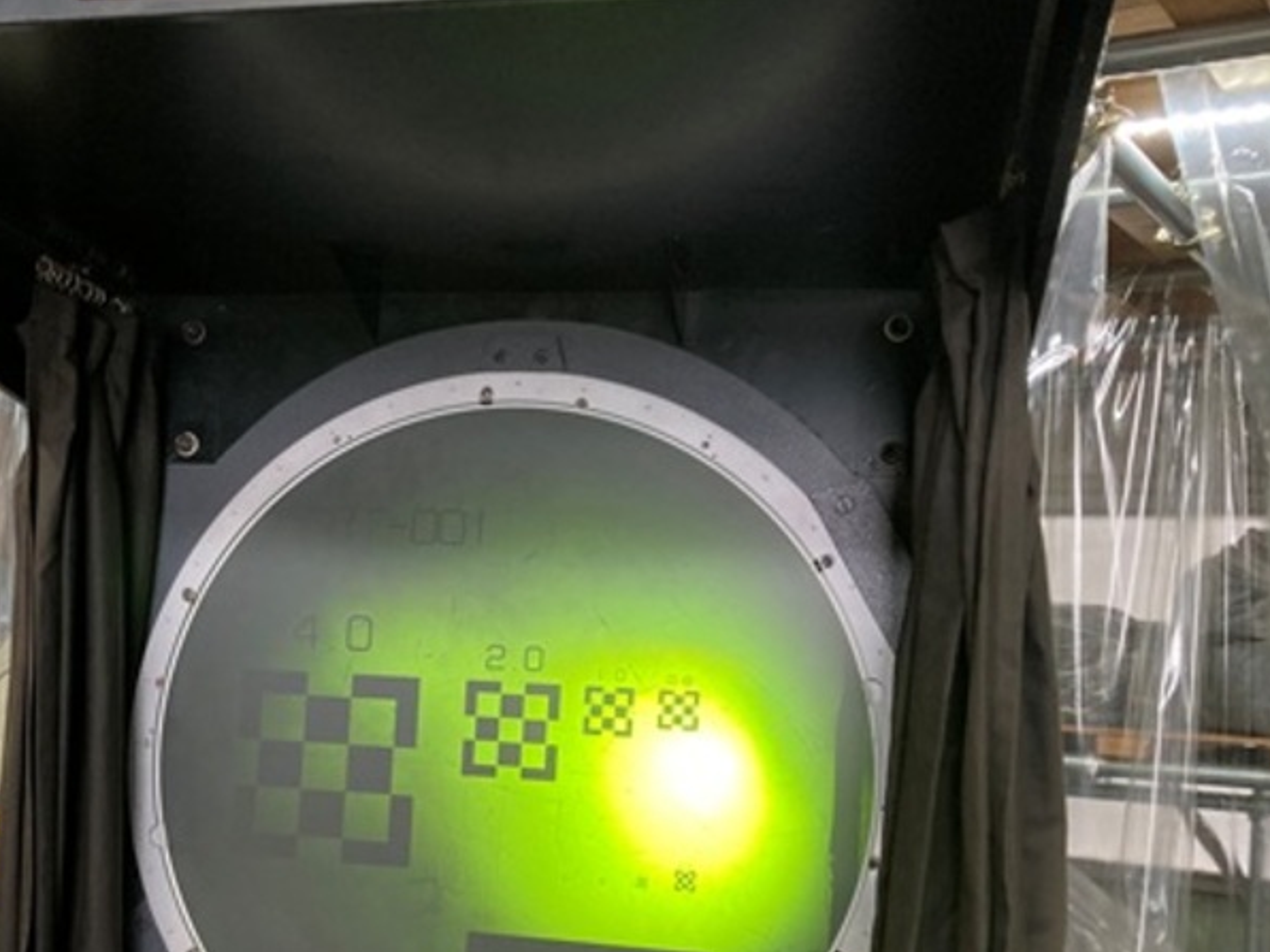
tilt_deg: -2.0
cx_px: 422
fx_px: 1724
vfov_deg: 30.5
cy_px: 688
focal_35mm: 47
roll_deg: -3.1
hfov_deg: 39.9
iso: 200
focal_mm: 3.99
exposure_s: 1/60
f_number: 1.8
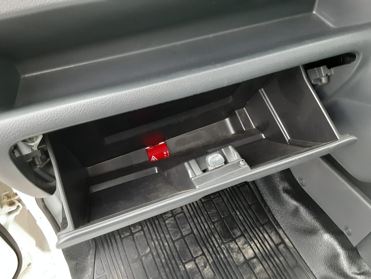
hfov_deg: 65.3
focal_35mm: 27
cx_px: 186
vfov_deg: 51.4
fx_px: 289
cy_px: 140
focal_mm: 2.91
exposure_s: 1/50
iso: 200
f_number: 1.9
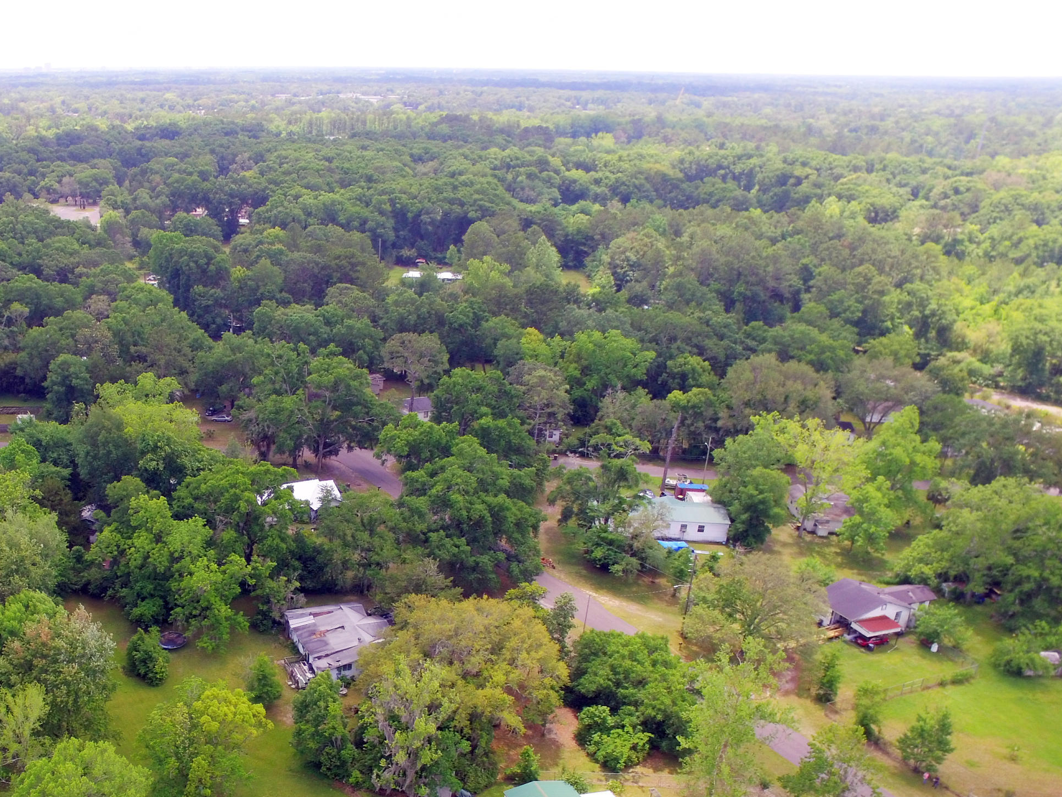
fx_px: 951
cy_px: 591
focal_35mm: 31
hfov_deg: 55.9
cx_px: 284
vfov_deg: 44.1
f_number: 2.8
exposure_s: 1/144
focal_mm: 3.61
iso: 100
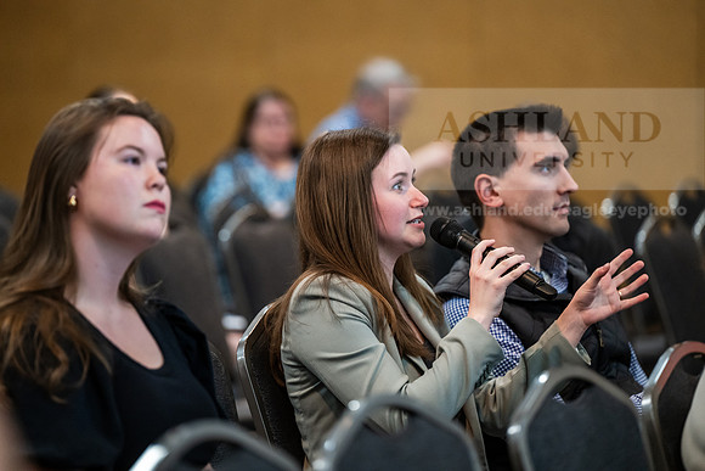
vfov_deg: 7.9
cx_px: 352
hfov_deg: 11.7
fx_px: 3428
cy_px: 236
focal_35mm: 175
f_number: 3.2
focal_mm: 175
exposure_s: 1/200
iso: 2500
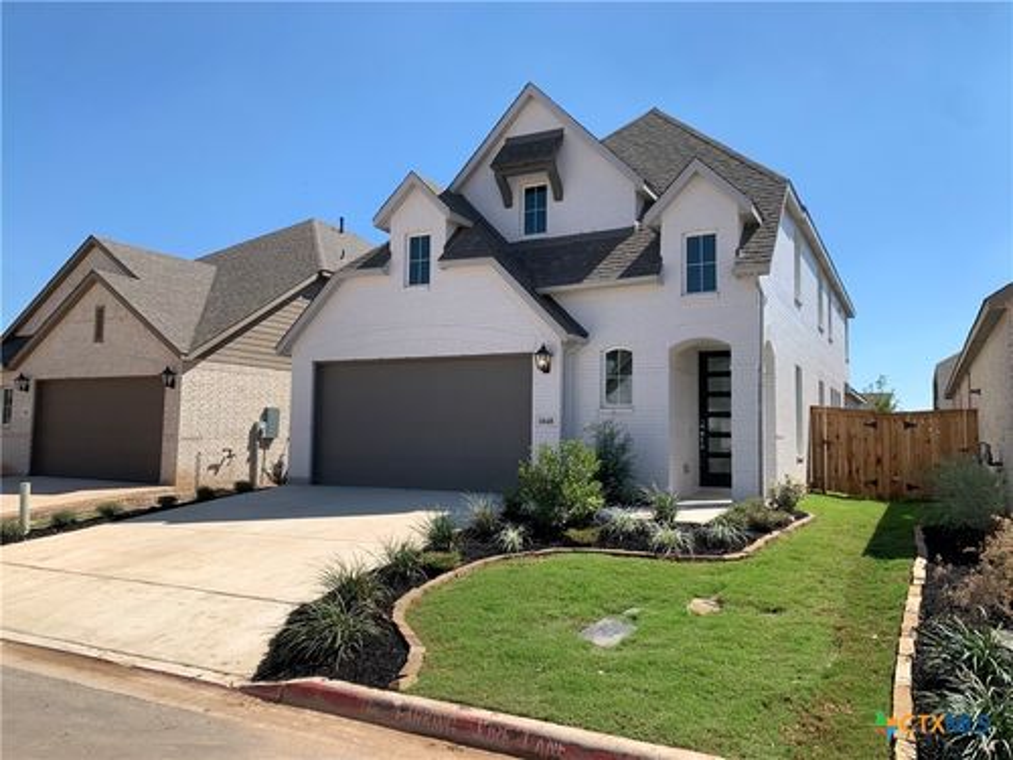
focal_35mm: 26
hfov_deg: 67.3
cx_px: 506
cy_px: 380
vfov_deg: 53.1
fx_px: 761
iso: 25
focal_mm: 4.25
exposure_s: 1/2611
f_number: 1.8
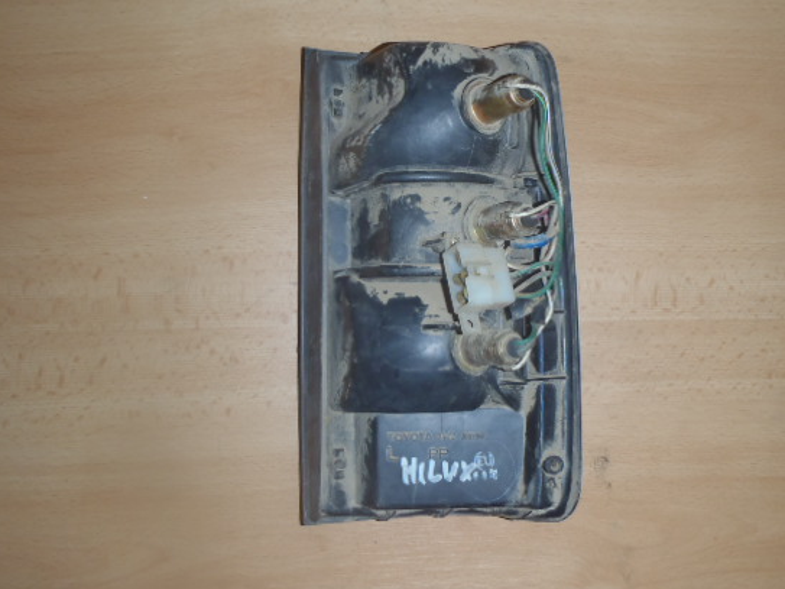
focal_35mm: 33
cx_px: 426
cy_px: 255
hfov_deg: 55.3
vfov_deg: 42.8
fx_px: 748
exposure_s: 1/30
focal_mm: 5
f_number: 3.9
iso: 100
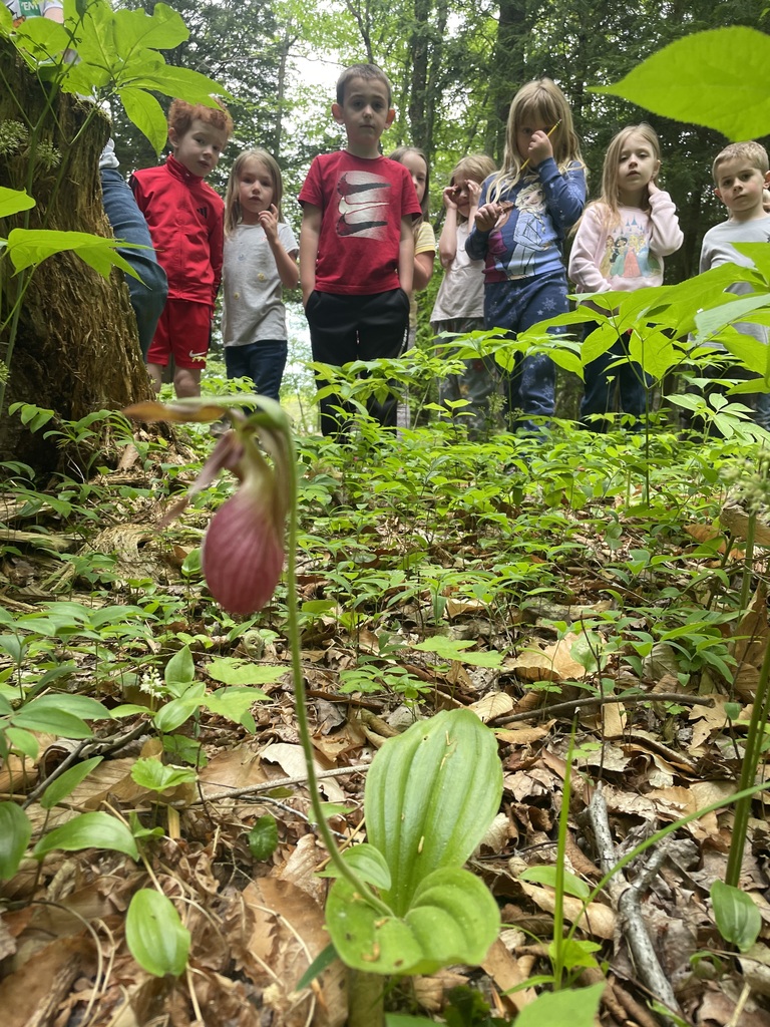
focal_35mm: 26
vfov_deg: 67.3
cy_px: 514
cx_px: 385
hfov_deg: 53.1
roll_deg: -1.2
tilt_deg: -6.5
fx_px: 771
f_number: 1.6
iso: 40
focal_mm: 4.2
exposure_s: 1/121
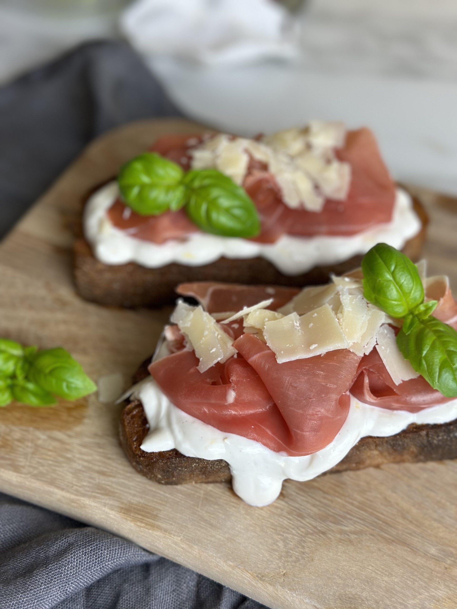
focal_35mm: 48
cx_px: 228
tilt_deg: -46.7
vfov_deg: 39.7
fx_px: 845
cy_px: 304
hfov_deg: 30.3
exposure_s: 1/100
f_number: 1.78
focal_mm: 6.86
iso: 100
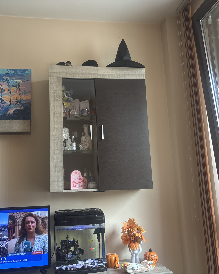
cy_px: 137
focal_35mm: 34
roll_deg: +2.4
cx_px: 94
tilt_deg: +9.8
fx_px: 276
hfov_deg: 43.2
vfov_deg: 52.9
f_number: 1.6
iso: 200
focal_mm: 5.96
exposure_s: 1/60
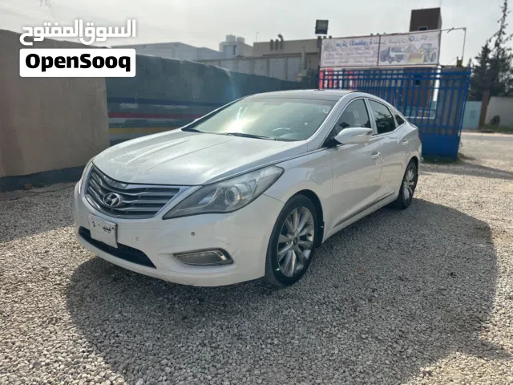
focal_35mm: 24
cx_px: 256
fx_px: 356
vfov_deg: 56.8
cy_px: 192
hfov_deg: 71.6
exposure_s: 1/6400
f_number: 1.8
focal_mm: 6.86
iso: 80
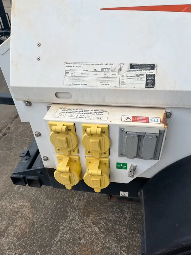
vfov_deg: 67.3
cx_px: 96
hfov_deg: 53.1
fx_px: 191
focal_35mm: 26
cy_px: 128
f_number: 1.6
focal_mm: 5.1
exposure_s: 1/2062
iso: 50
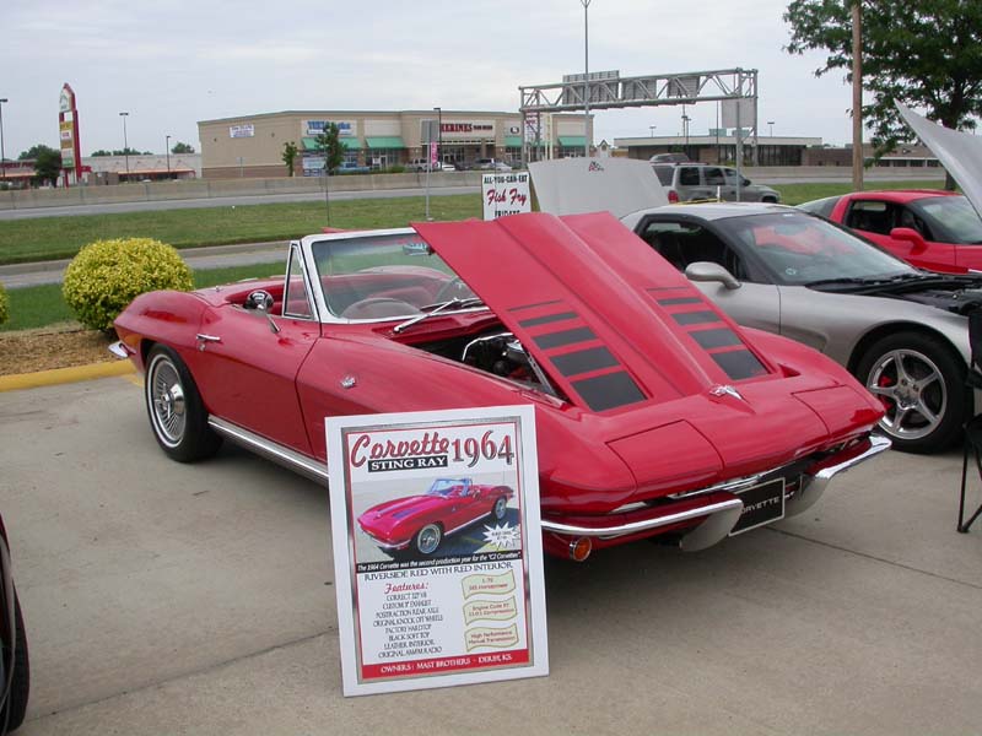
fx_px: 1078
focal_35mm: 38
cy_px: 368
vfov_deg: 37.7
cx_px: 491
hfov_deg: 49.0
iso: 100
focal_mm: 7.85
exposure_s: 1/245
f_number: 6.7
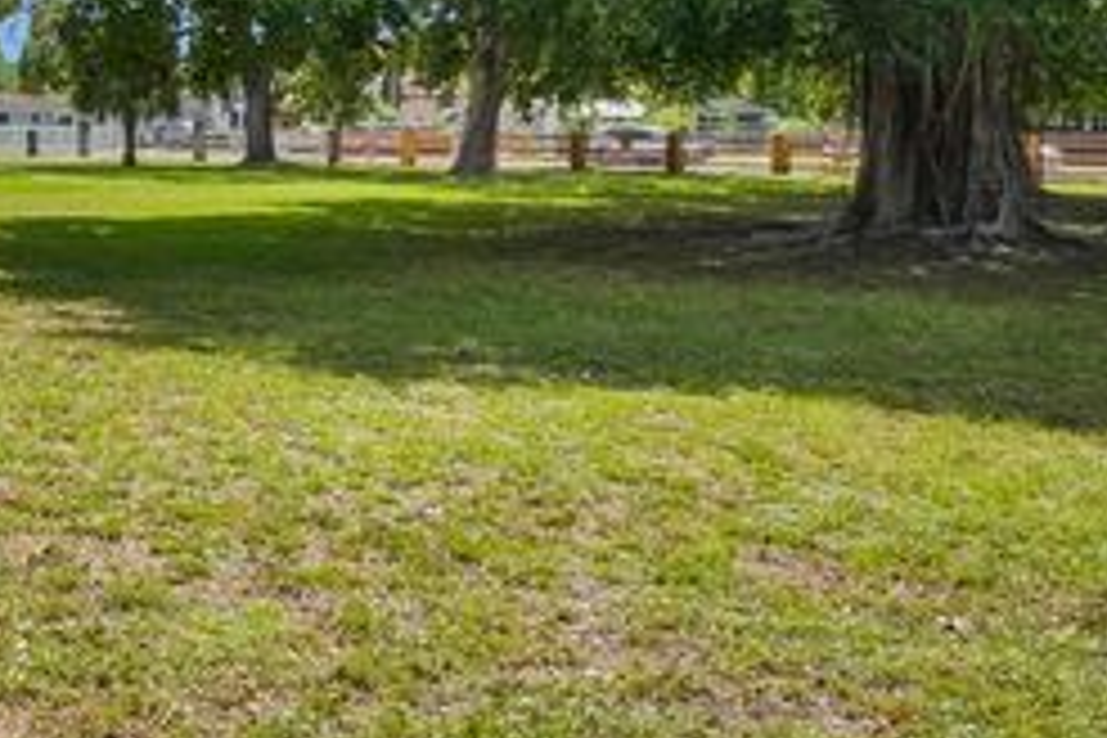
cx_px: -112
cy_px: 155
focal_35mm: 52
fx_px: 1599
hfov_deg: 33.3
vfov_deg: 25.6
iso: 250
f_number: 14
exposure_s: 1/800
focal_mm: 20
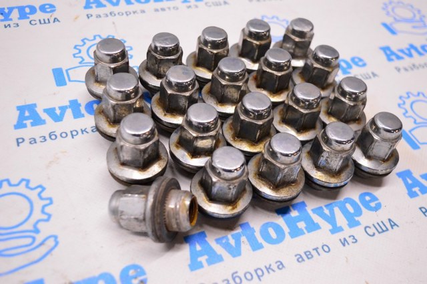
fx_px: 462
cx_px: 214
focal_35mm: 39
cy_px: 142
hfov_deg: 49.6
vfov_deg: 34.1
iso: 3200
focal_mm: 26
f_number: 5
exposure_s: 1/320
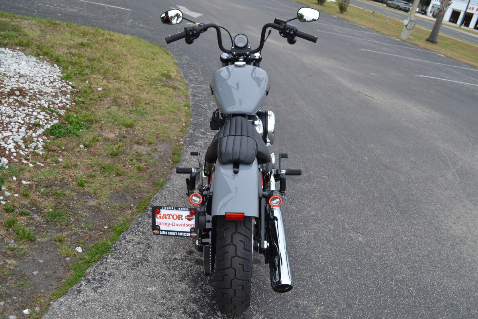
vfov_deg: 40.0
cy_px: 160
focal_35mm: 33
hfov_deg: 57.2
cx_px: 239
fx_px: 438
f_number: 5.6
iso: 110
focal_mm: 22
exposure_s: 1/125
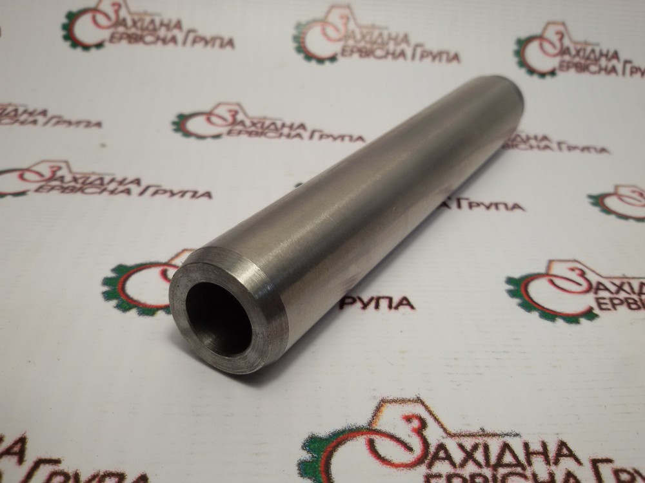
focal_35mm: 31
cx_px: 322
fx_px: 578
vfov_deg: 45.4
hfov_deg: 58.4
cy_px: 242
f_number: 2.4
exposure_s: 1/100
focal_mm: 2.93
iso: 40
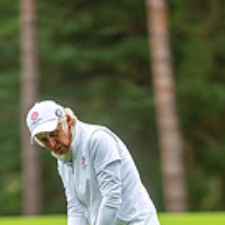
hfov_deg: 2.1
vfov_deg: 2.1
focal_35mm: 835
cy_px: 358
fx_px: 6140
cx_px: 85
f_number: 4
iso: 800
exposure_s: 1/1600
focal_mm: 300
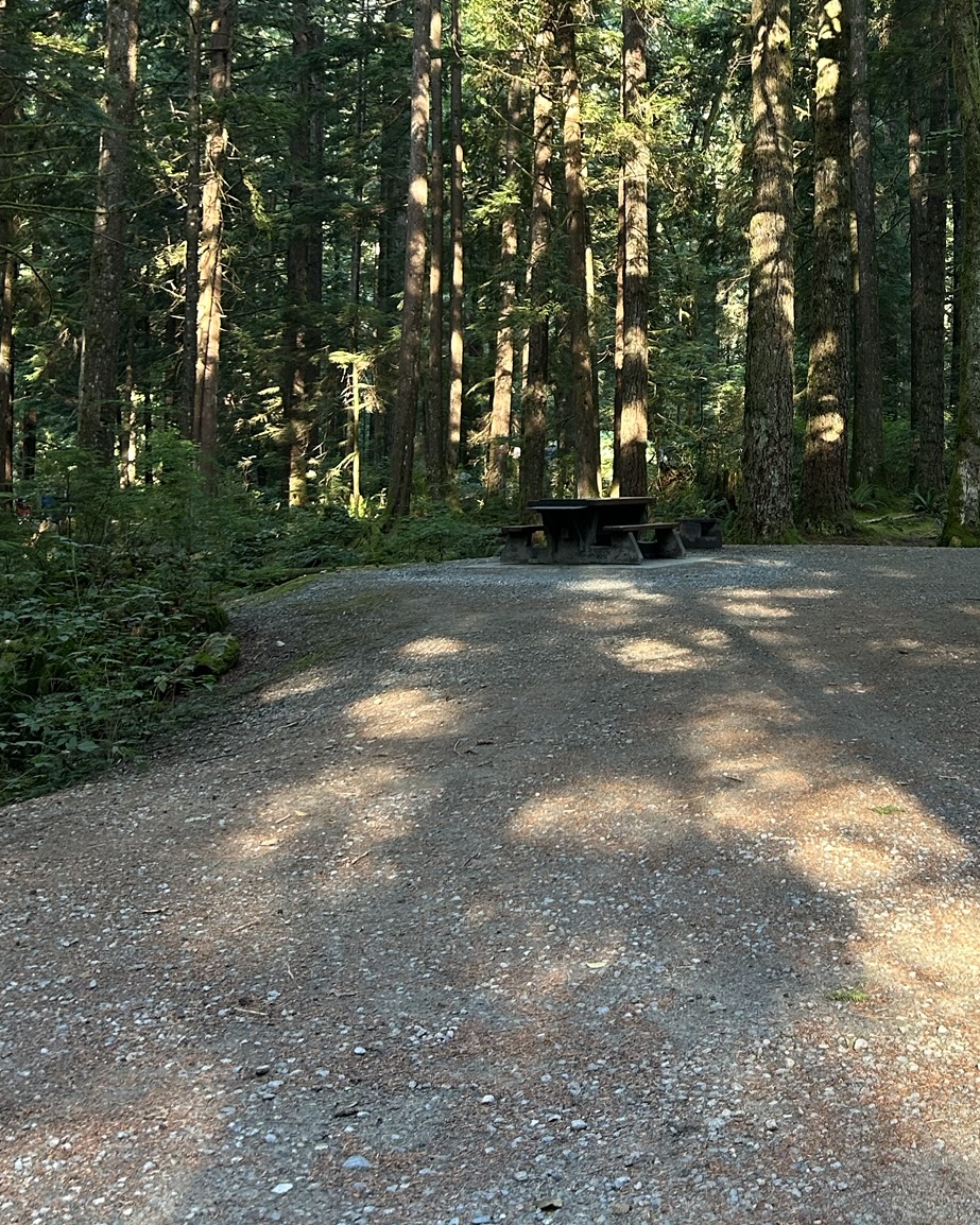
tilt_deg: +6.8
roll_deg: -0.8
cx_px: 746
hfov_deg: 33.4
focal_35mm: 44
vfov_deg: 40.9
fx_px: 1595
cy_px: 314
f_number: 1.5
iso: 125
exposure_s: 1/88
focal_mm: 5.7
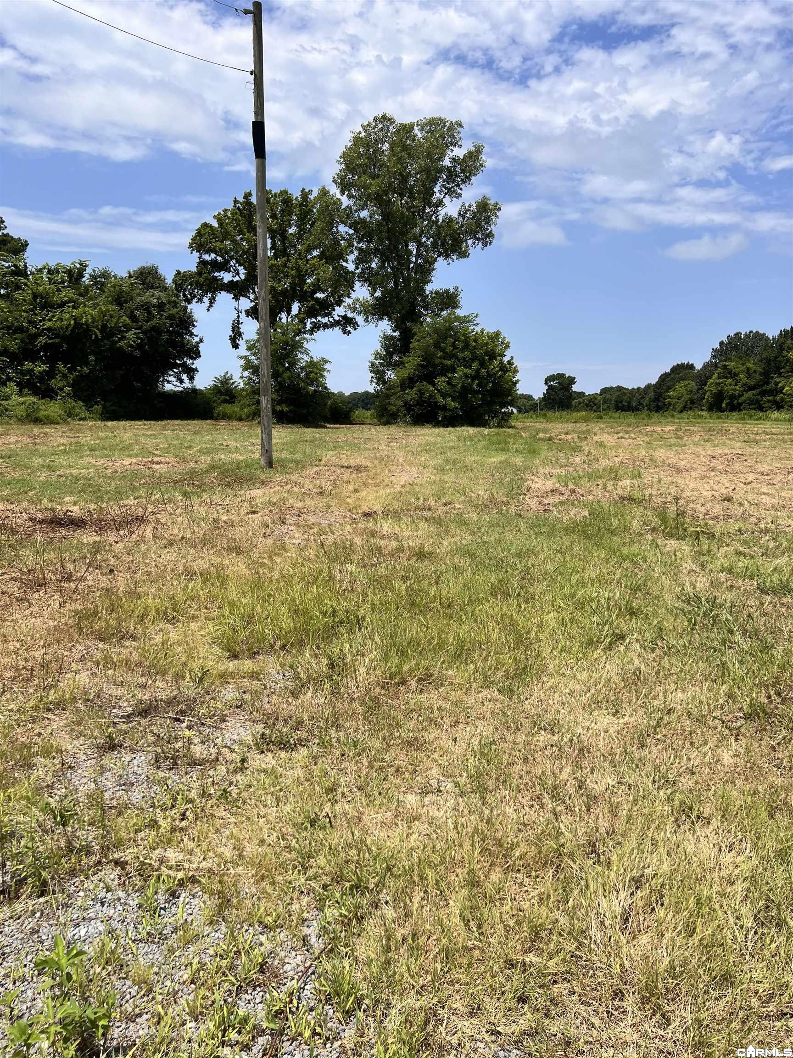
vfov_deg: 67.3
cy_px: 529
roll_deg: -0.1
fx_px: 794
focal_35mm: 26
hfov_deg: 53.1
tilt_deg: -7.6
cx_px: 396
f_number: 1.5
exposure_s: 1/5587
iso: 50
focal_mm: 5.7
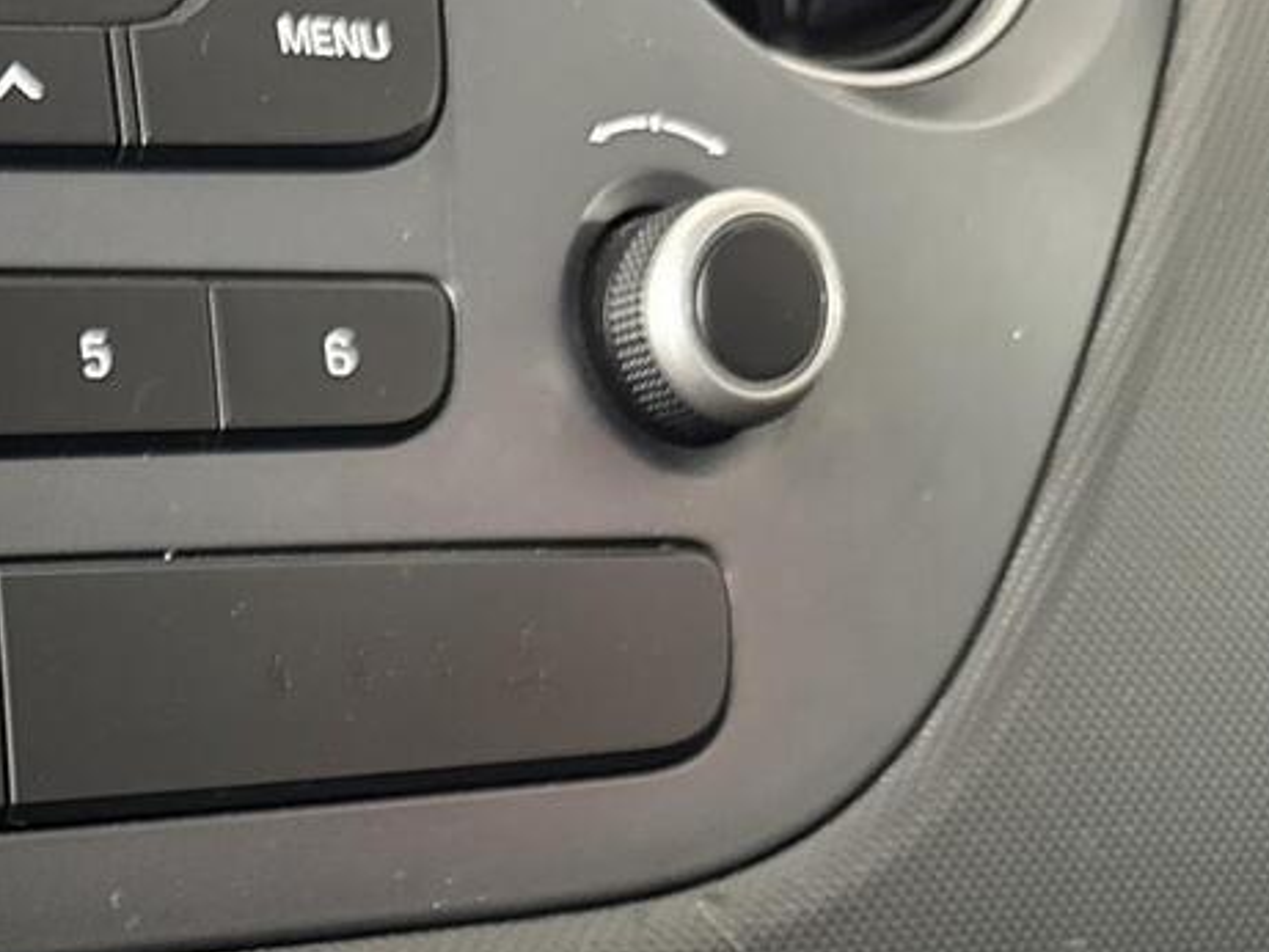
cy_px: 1326
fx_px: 2750
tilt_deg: -23.0
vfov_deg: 18.0
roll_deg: -0.8
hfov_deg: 22.7
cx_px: -451
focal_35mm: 75
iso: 800
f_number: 1.78
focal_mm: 6.76
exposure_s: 1/25
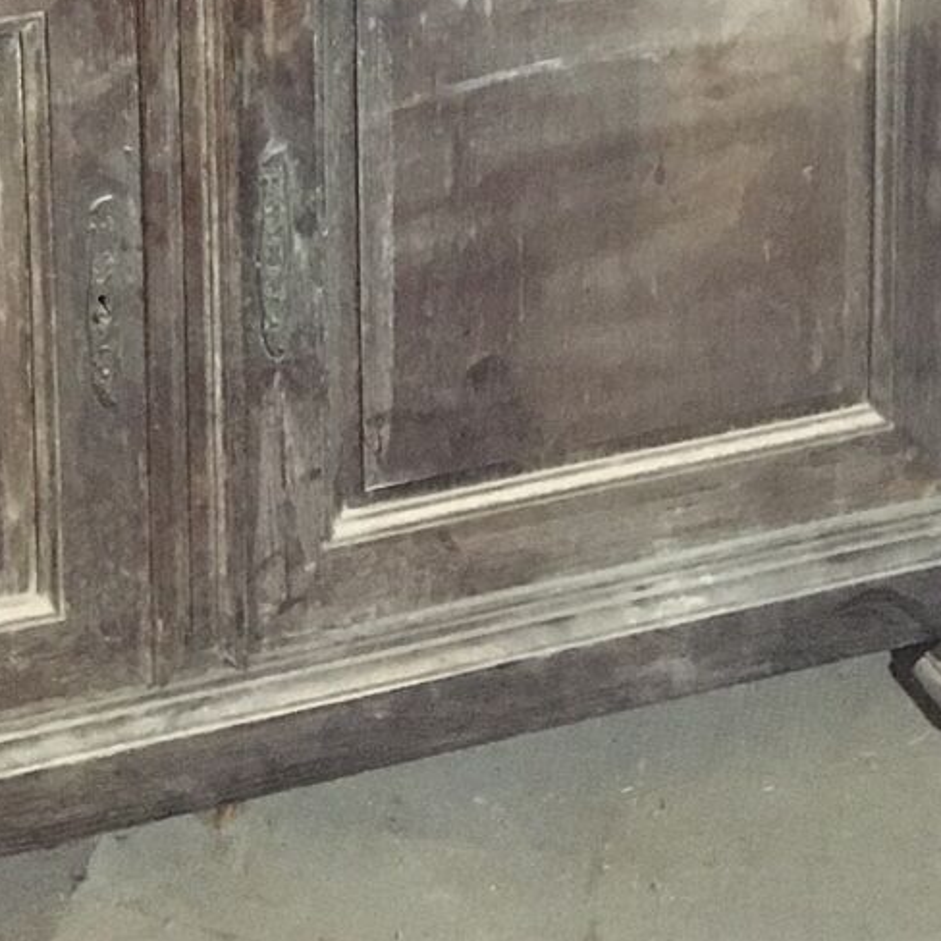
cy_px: -816
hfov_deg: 16.2
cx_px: 120
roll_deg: +1.0
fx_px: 3260
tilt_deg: -13.9
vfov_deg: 14.3
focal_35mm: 106
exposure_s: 1/17
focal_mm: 4.15
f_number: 2.2
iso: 250
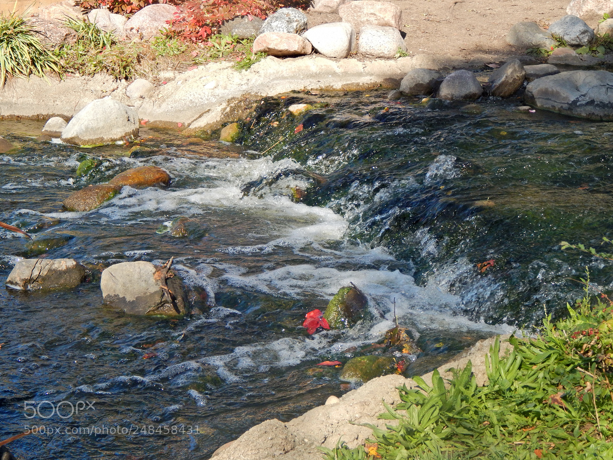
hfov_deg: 22.8
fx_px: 1523
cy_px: 230
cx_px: 306
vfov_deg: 17.2
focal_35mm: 86
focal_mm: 15.3
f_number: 4.3
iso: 125
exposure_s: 1/400
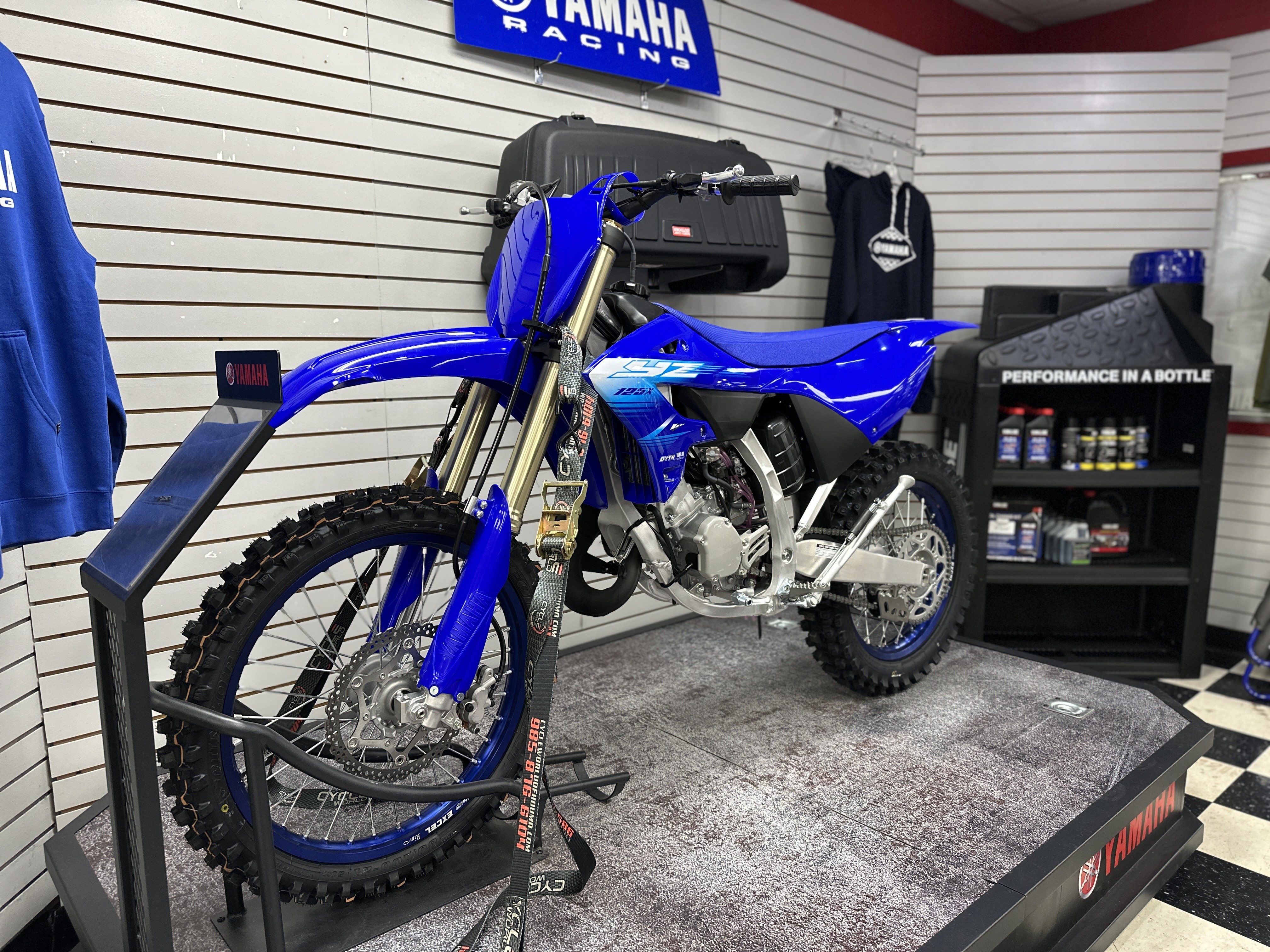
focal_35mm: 24
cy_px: 476
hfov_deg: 71.6
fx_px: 881
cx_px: 635
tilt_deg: -8.8
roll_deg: -0.6
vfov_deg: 56.8
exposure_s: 1/120
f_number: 1.78
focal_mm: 6.86
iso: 200
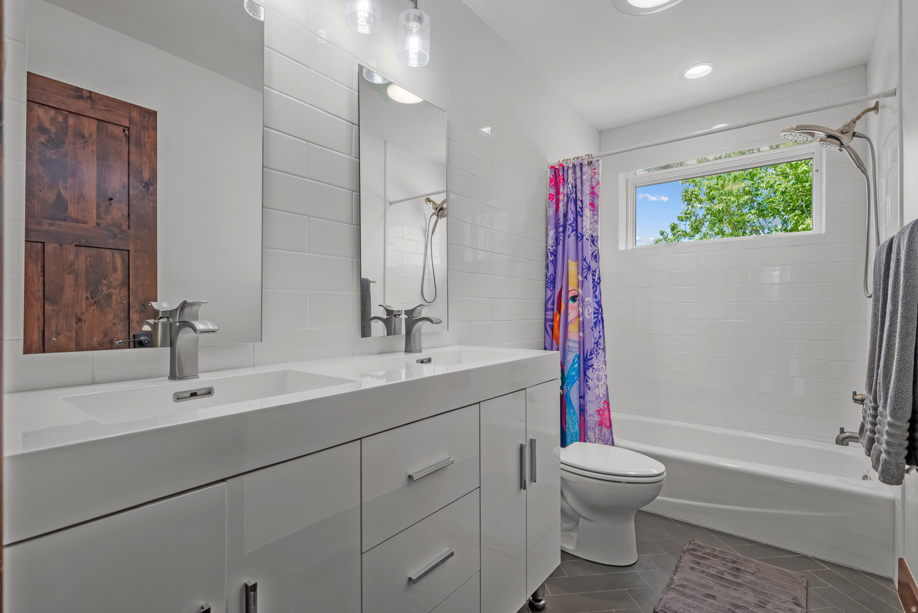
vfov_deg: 72.1
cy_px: 306
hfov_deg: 95.0
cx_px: 459
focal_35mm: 16
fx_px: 421
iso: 500
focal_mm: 16.5
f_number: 8
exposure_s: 1/4
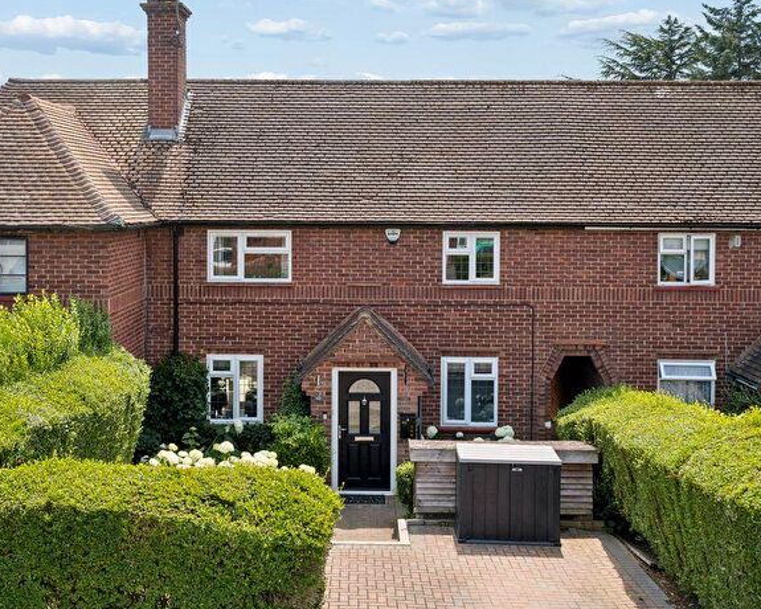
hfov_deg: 45.8
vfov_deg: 37.3
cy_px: 305
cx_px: 367
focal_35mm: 40
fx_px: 901
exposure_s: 1/500
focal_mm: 35
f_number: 9
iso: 320
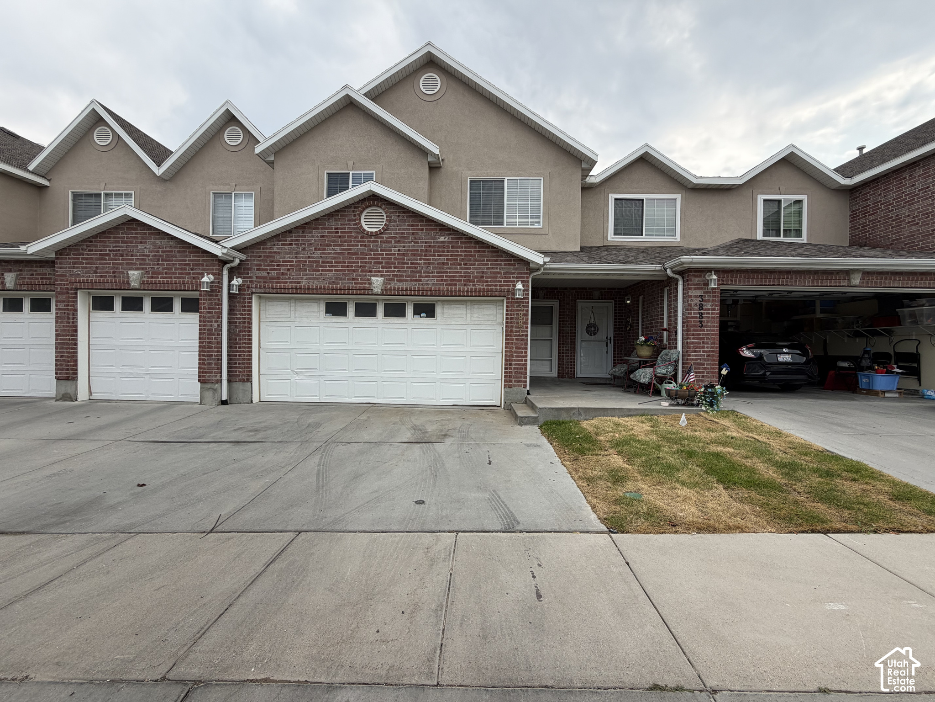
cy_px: 351
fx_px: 378
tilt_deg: -0.2
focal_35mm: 14
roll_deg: -1.0
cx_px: 468
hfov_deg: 102.1
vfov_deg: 85.7
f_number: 2.2
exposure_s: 1/770
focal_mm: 2.22
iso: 32
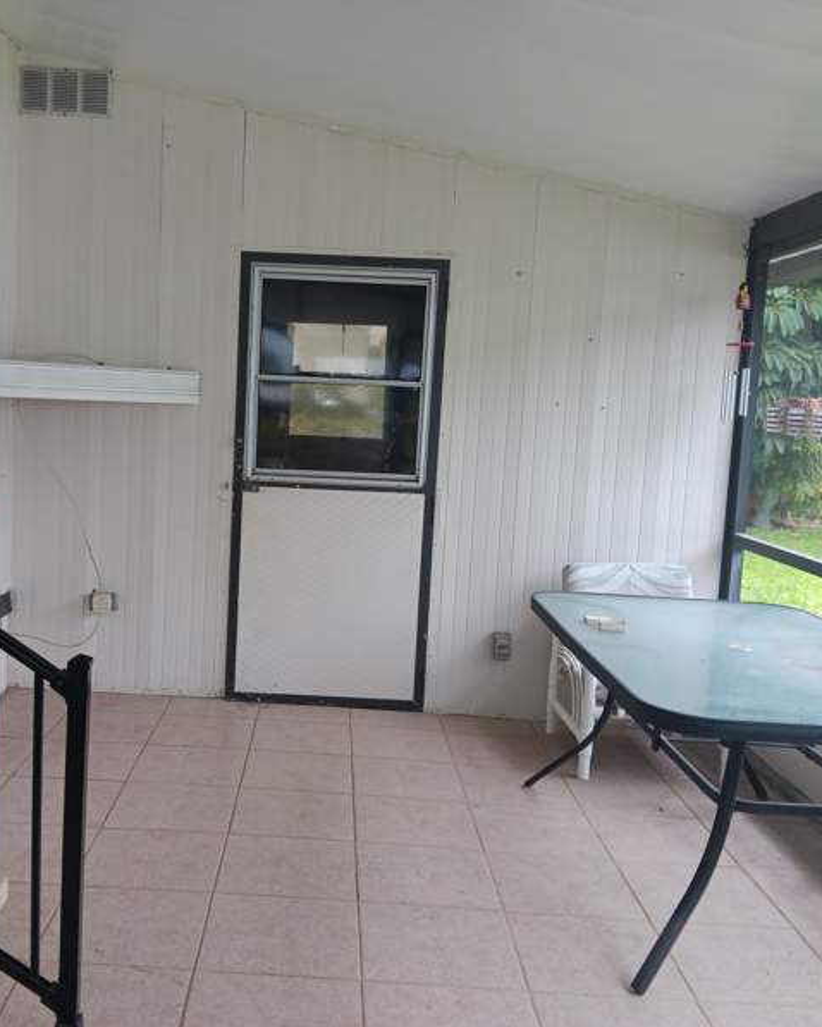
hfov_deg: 43.1
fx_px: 1033
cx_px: 313
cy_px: 514
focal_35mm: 34
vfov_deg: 52.8
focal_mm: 3.98
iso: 25
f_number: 1.8
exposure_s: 1/50
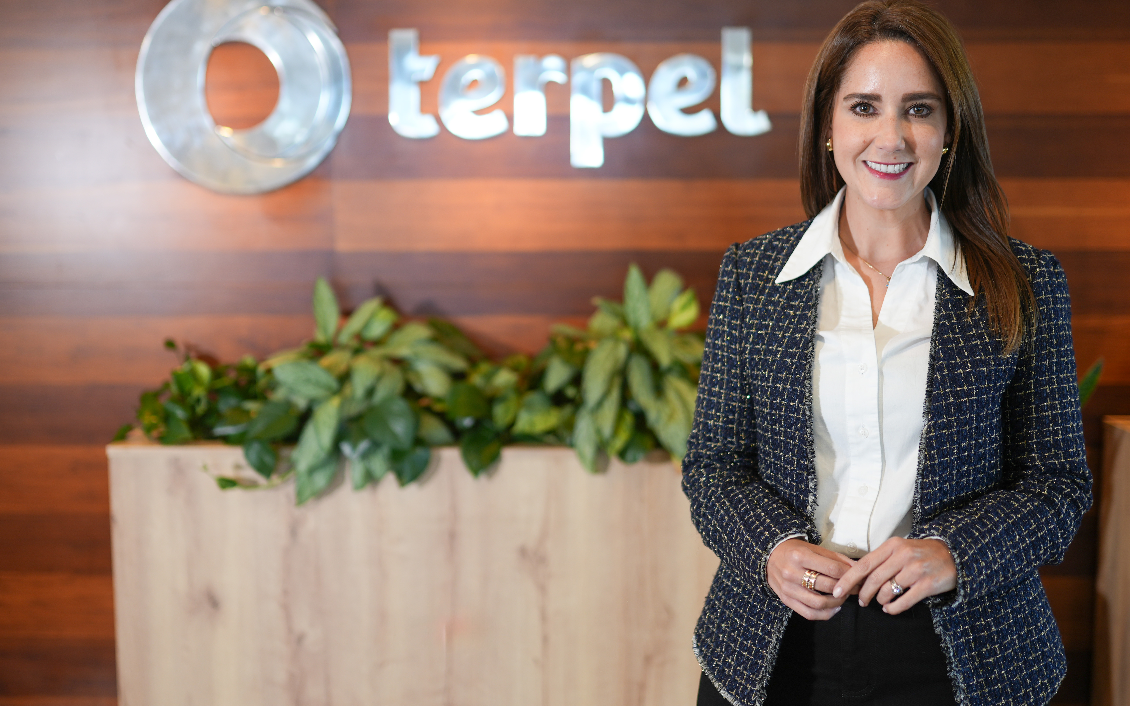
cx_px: 520
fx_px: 1324
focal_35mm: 43
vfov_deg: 29.9
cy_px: 351
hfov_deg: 46.2
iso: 100
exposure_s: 1/40
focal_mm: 35
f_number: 1.6
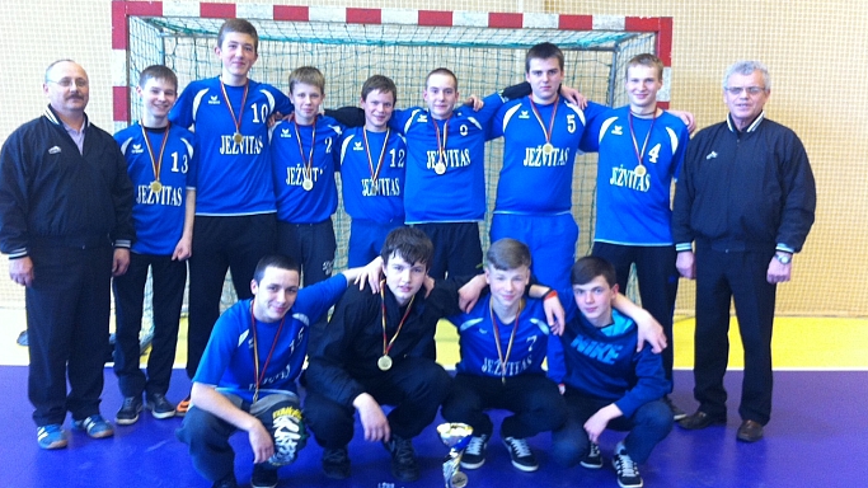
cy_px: 248
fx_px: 898
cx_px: 427
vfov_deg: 30.4
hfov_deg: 51.6
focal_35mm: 39
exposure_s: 1/17
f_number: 2.8
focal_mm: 3.85
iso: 160
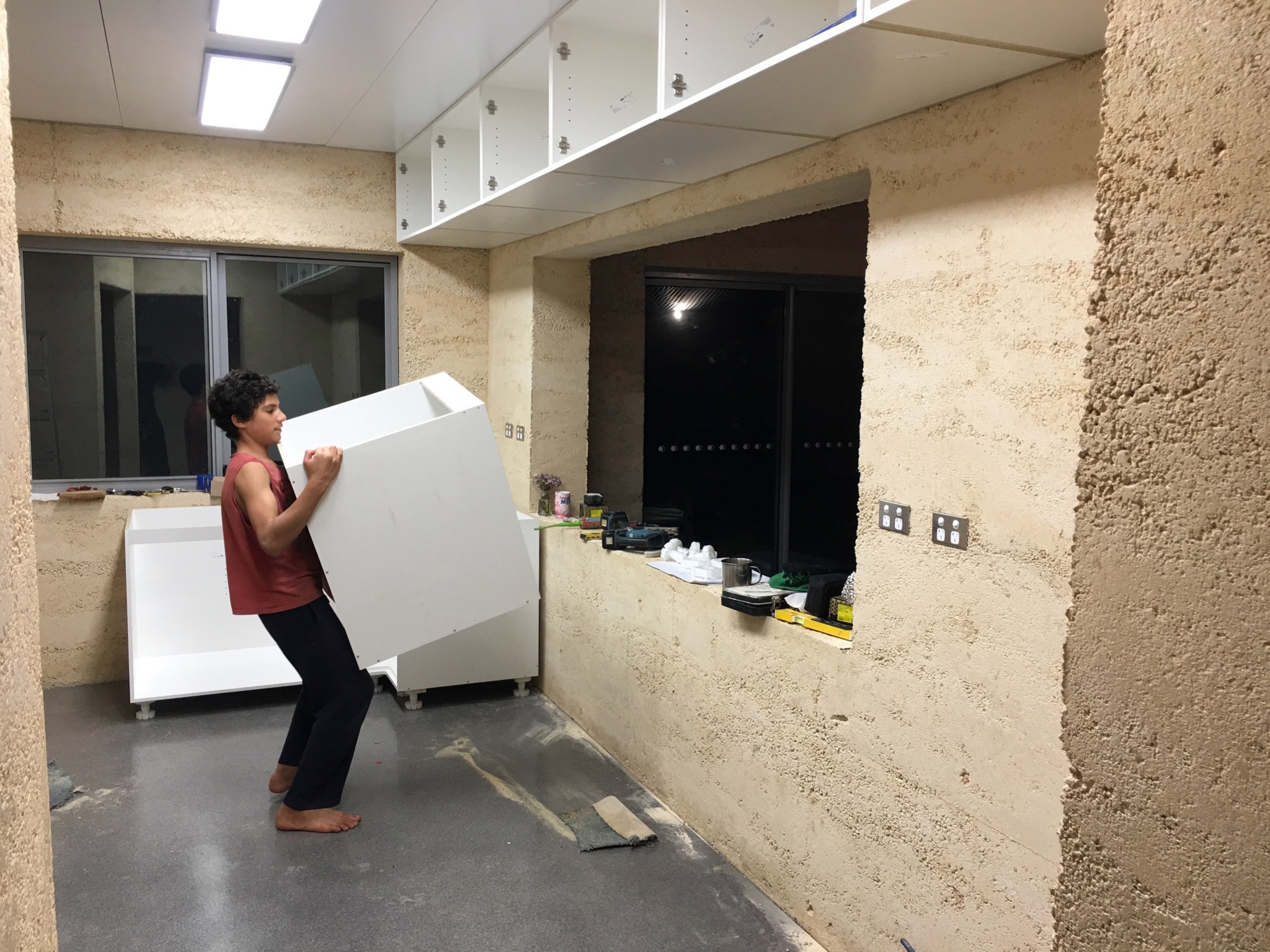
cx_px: 635
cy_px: 476
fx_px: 1064
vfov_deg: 48.2
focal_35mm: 29
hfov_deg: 61.7
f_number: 2.2
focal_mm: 4.15
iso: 40
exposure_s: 1/17
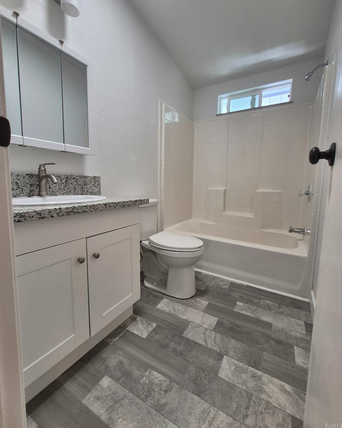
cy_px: 201
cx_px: 174
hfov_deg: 88.0
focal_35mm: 14
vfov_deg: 100.6
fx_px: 177
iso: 100
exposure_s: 1/60
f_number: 2.2
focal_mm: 1.74
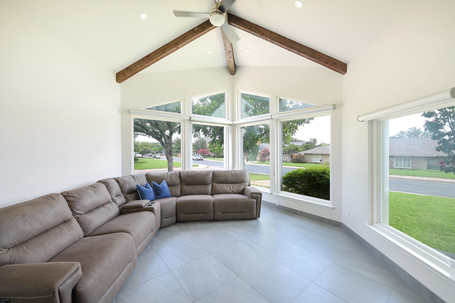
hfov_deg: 104.3
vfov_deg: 81.2
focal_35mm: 14
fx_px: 177
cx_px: 228
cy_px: 152
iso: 800
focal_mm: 14
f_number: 5
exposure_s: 1/160
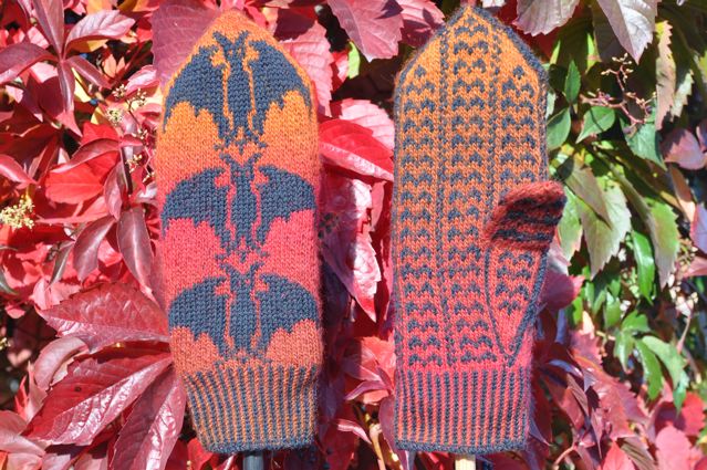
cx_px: 354
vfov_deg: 22.6
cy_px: 235
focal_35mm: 60
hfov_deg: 33.4
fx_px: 1177
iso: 200
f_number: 7.1
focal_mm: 40
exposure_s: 1/50
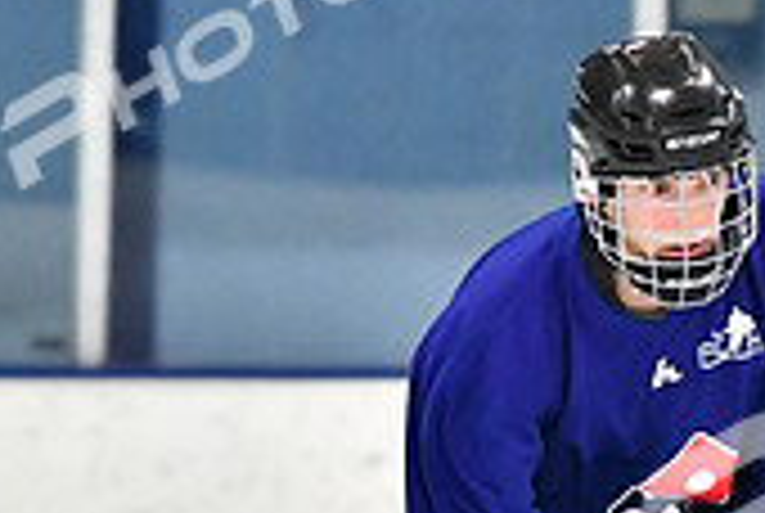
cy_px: 700
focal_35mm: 971
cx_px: 392
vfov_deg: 1.4
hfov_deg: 2.1
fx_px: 20670
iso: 6400
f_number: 3.2
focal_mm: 190
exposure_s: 1/1250
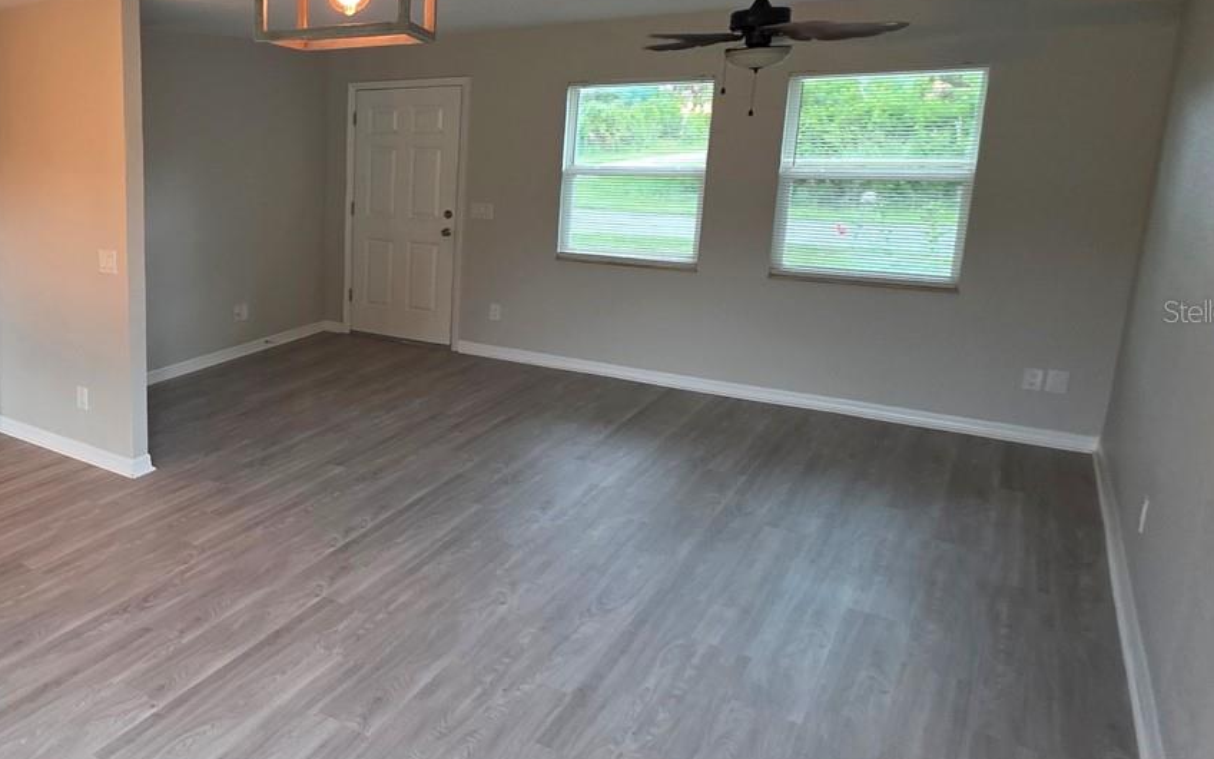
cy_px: 311
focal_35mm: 26
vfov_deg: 47.4
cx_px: 153
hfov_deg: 61.1
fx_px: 860
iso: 200
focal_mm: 2.2
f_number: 1.9
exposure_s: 1/120
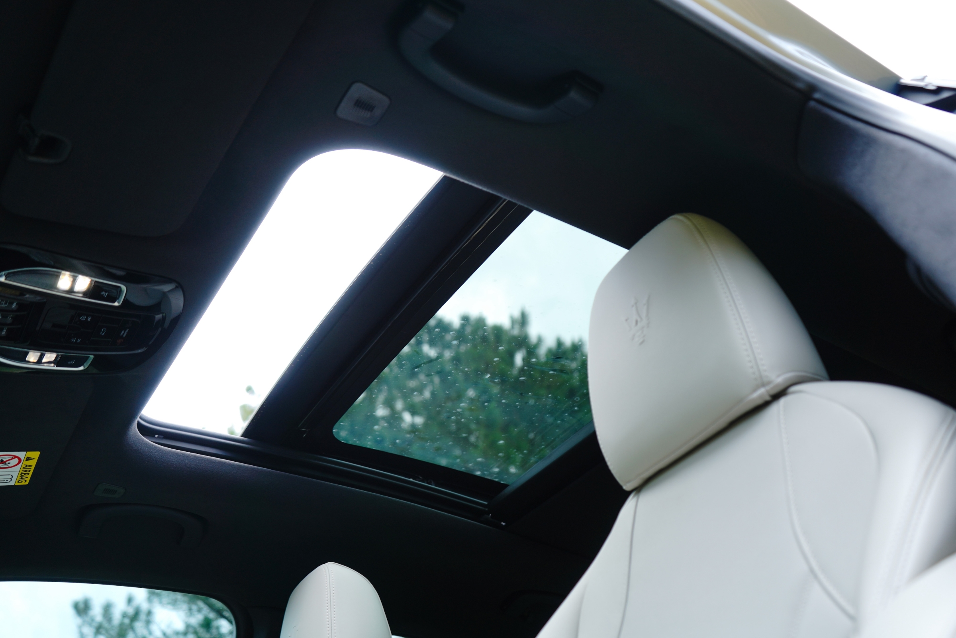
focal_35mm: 34
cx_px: 478
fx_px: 903
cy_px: 319
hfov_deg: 55.8
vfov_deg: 38.9
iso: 125
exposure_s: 1/320
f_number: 4
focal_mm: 34
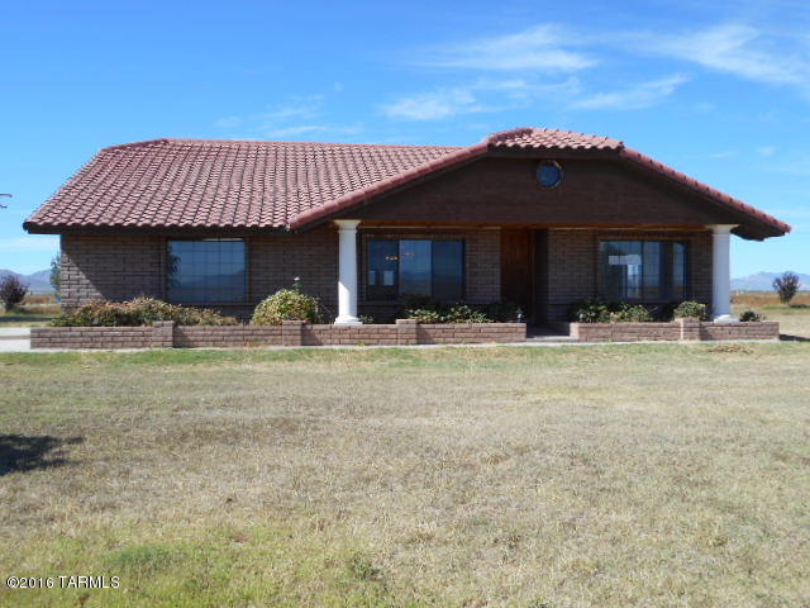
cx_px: 405
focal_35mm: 34
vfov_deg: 41.8
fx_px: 796
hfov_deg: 54.0
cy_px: 304
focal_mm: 6
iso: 80
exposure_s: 1/500
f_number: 4.2
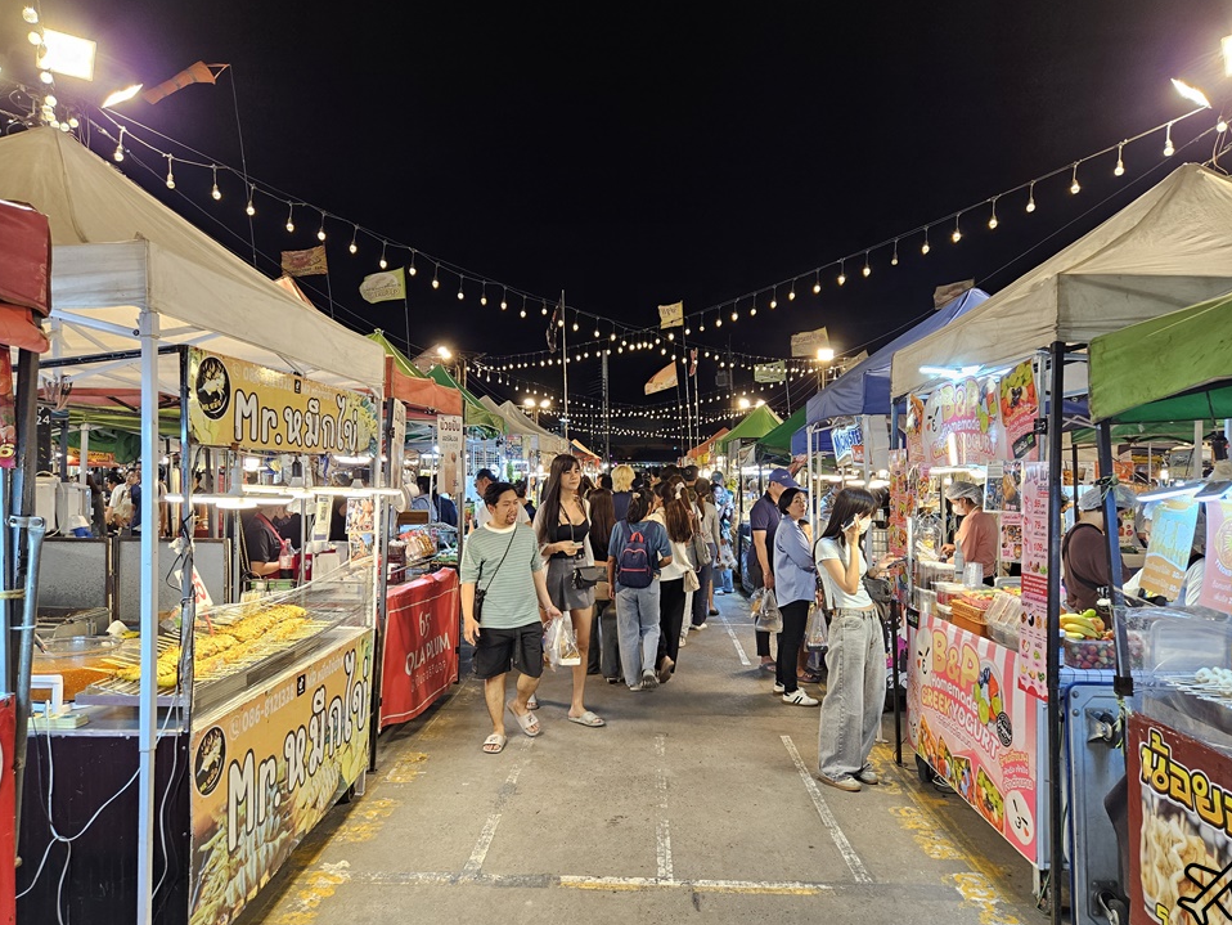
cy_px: 464
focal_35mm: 24
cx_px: 625
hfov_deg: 71.6
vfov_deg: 56.8
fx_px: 854
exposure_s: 1/100
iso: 160
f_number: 1.8
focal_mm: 5.4
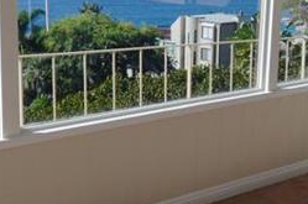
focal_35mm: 74
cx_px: 171
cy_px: 101
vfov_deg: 18.3
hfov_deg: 27.4
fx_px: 632
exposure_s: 1/250
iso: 160
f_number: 8
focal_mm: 12
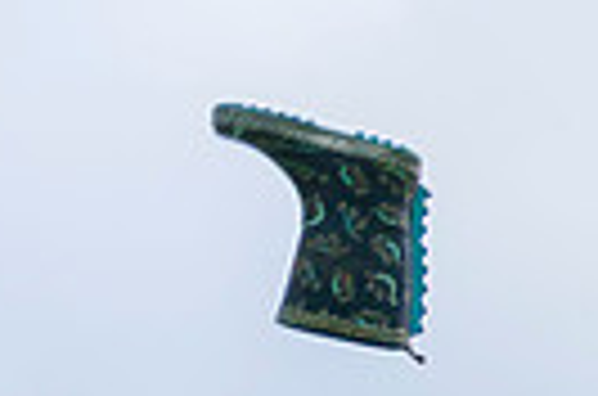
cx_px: 1026
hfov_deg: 14.4
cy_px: 817
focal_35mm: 128
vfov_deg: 9.8
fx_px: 2121
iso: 200
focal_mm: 12
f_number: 3.5
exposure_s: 1/1000
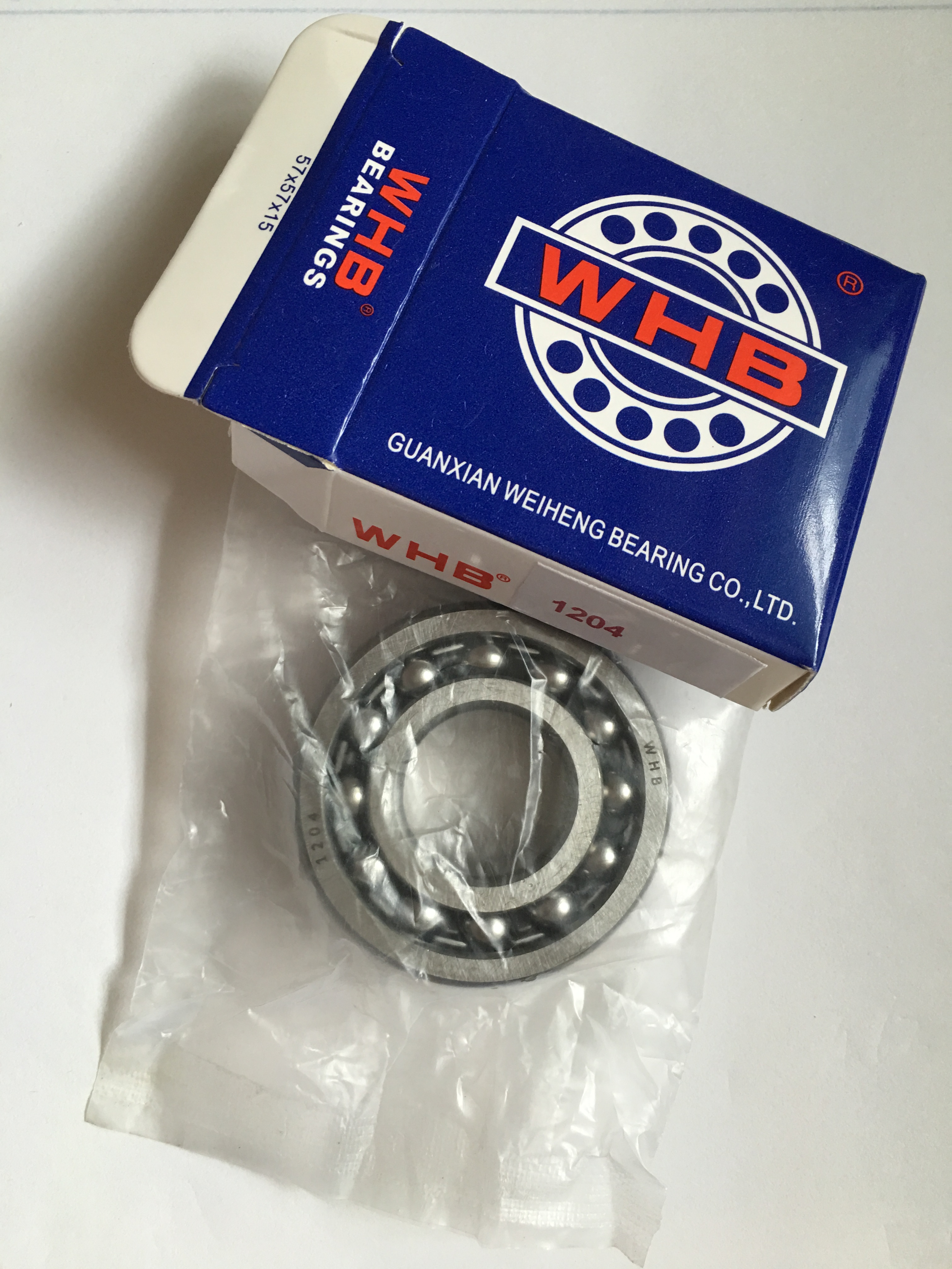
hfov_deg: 48.2
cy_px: 634
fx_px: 1063
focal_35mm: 29
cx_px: 476
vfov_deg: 61.7
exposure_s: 1/17
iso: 50
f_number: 2.2
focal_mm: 4.15
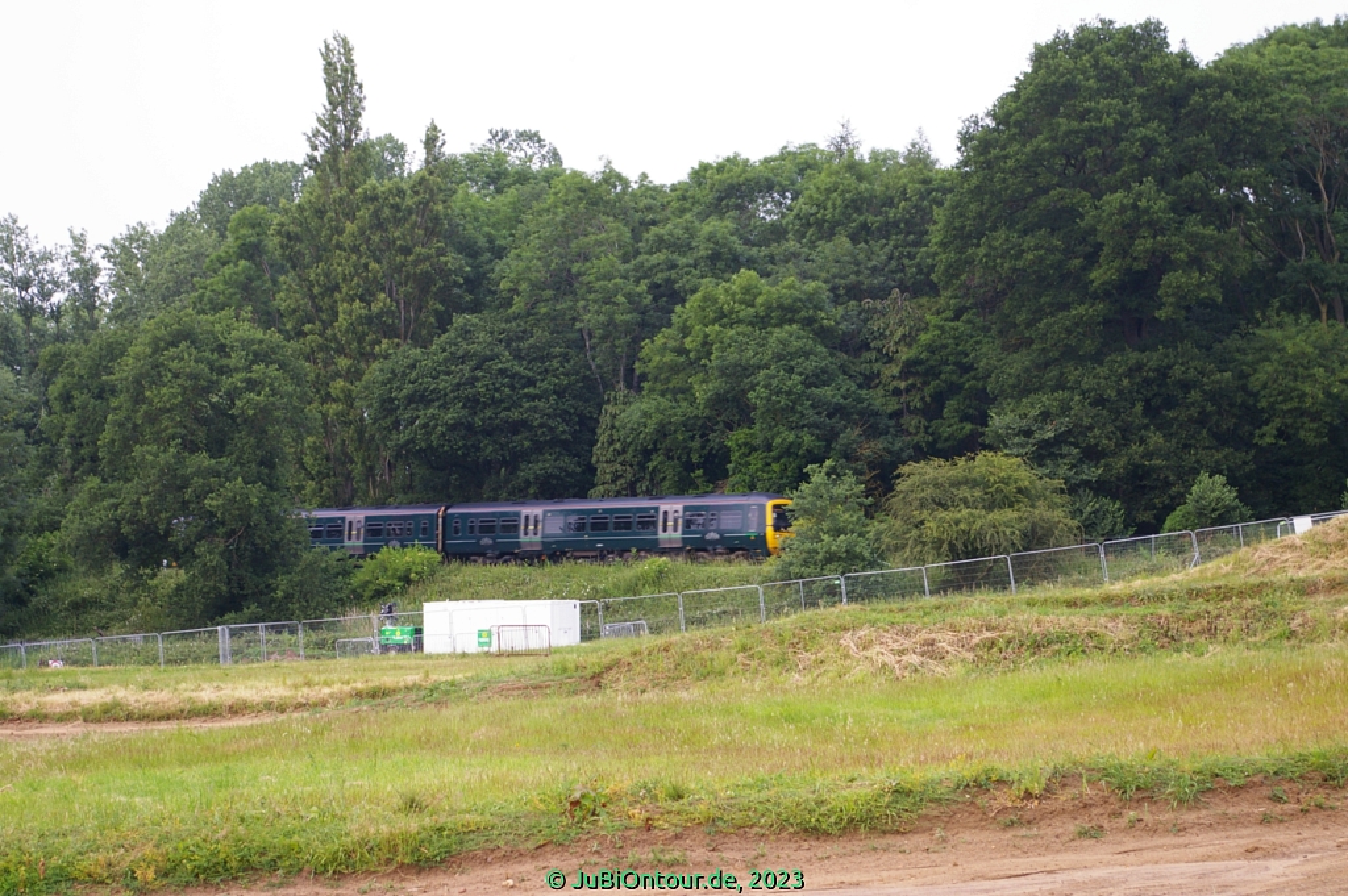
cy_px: 448
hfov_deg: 24.6
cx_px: 674
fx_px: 3087
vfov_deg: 16.5
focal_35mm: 82
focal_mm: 55
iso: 400
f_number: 8
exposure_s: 1/90
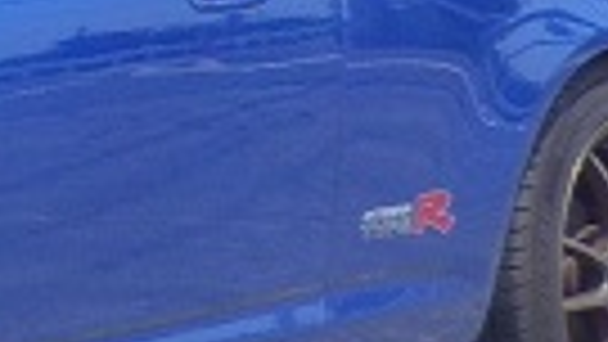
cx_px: -662
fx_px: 3547
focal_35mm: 220
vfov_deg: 5.5
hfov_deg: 9.1
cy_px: -212
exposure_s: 1/320
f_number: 4.6
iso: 125
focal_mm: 6.1
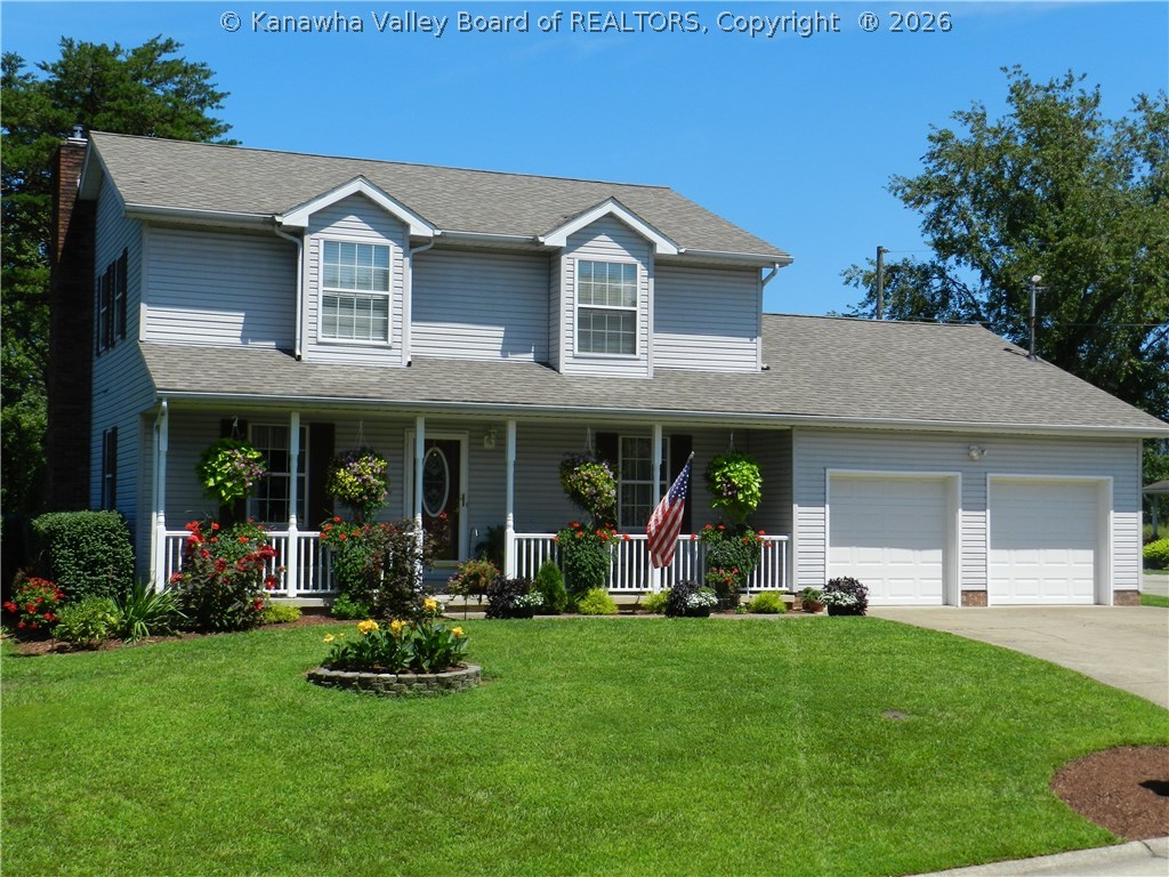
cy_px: 438
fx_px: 1553
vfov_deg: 31.5
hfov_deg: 41.2
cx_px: 584
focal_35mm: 46
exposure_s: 1/1000
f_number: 4.2
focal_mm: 8.1
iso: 160
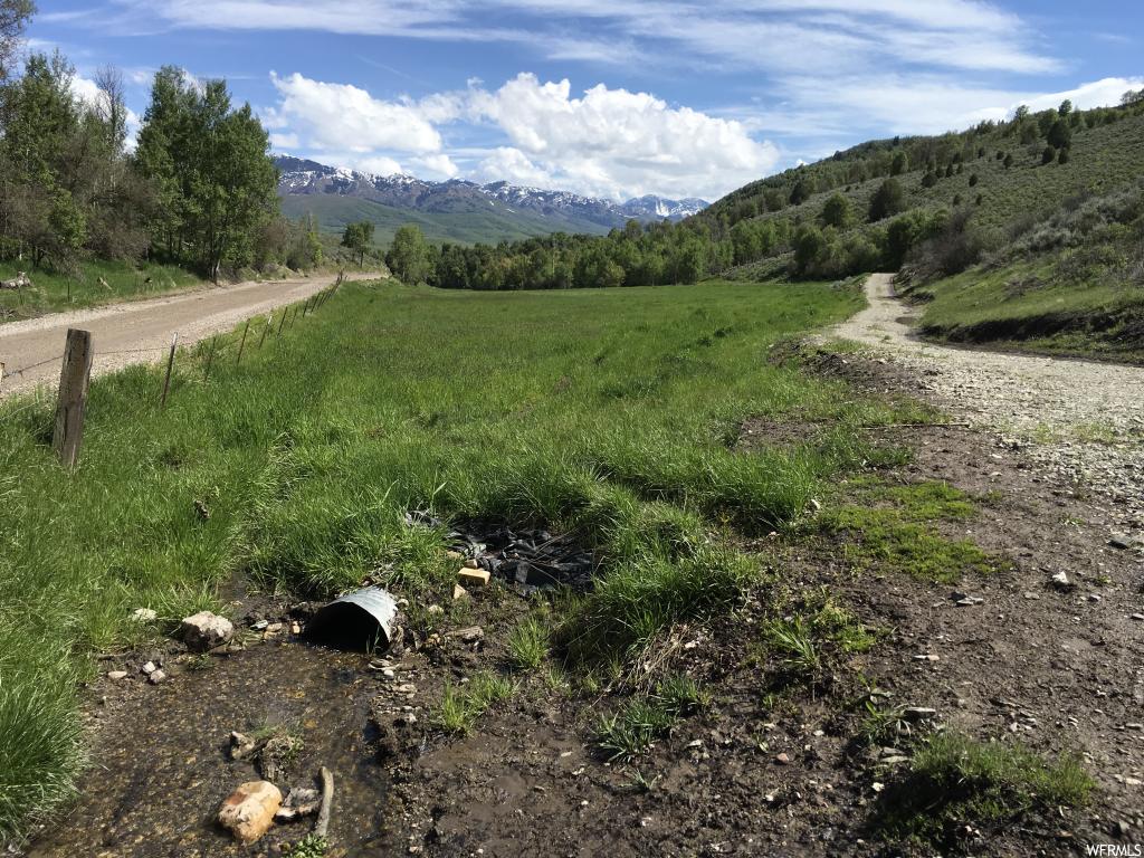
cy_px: 429
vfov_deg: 48.2
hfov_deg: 61.7
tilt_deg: -8.9
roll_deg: -0.7
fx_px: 958
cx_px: 572
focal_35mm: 29
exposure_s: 1/1637
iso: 25
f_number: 2.2
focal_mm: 4.15
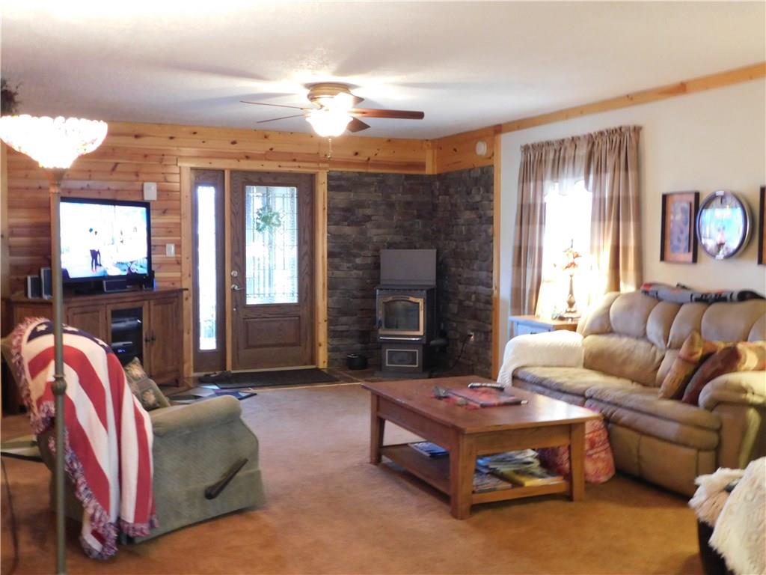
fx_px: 797
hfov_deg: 51.4
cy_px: 288
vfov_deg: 39.7
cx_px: 383
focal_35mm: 36
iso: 560
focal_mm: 6.3
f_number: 3.5
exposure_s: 1/8
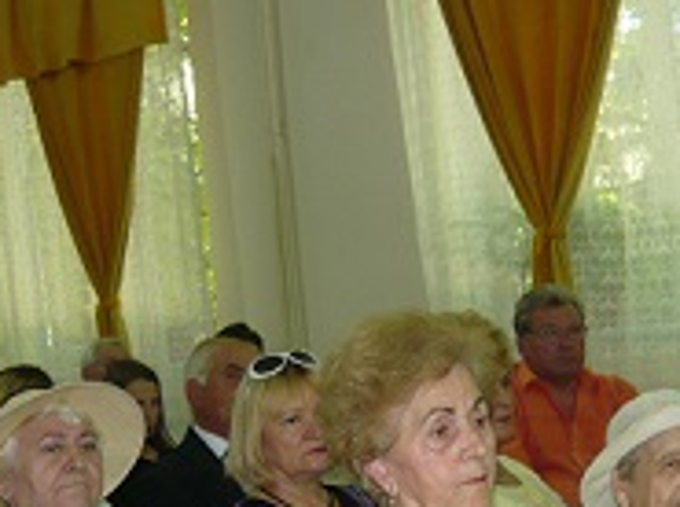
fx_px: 1510
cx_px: 421
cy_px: 535
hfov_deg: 25.3
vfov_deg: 18.5
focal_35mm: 77
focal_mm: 5.5
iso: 200
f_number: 2.8
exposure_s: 1/30
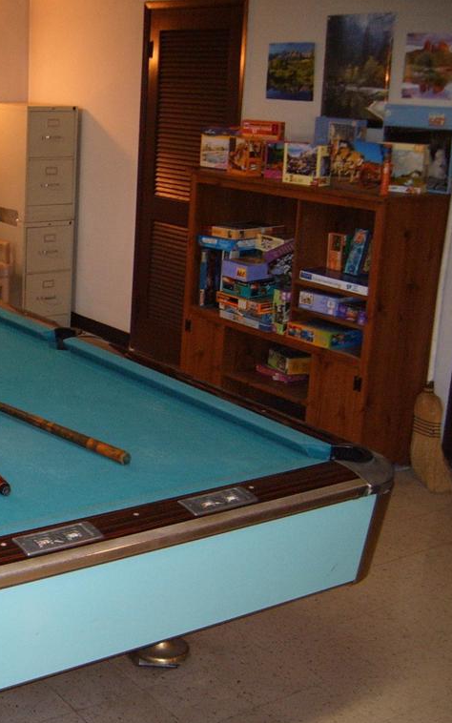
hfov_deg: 23.3
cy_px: 365
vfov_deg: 38.2
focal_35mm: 53
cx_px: -13
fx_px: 1044
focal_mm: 6.2
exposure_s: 1/30
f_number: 2.9
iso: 141
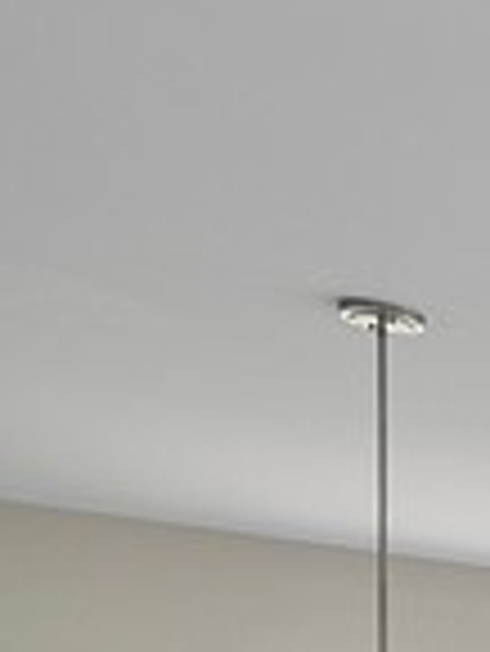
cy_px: 1138
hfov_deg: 7.4
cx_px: 2138
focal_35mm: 108
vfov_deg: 15.8
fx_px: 2035
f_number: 4
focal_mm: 10
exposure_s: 1/125
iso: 100
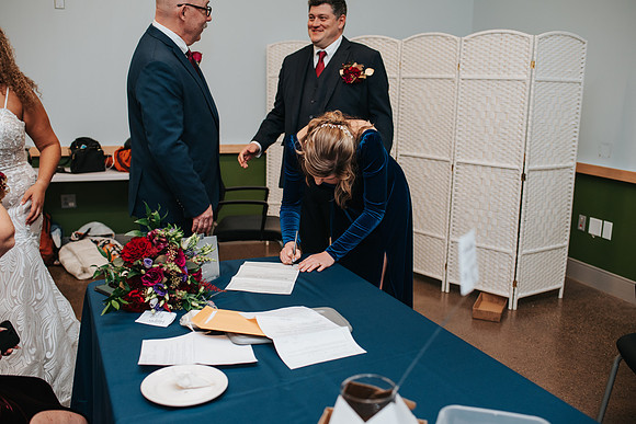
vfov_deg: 37.9
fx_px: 618
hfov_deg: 54.4
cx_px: 318
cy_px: 212
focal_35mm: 35
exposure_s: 1/200
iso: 800
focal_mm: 35
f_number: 2.8
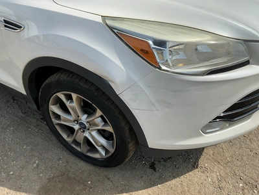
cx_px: 130
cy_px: 98
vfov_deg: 49.7
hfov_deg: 63.4
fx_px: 209
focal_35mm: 28
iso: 25
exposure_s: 1/1730
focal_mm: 3
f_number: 1.8
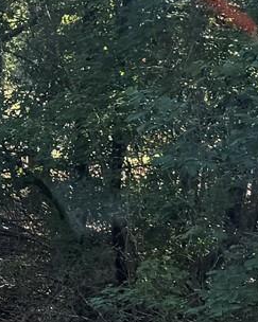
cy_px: 177
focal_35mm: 158
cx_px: -432
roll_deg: -0.8
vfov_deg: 12.2
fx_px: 1509
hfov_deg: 8.6
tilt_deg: -3.9
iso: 80
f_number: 1.78
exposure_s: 1/256
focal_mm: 6.76
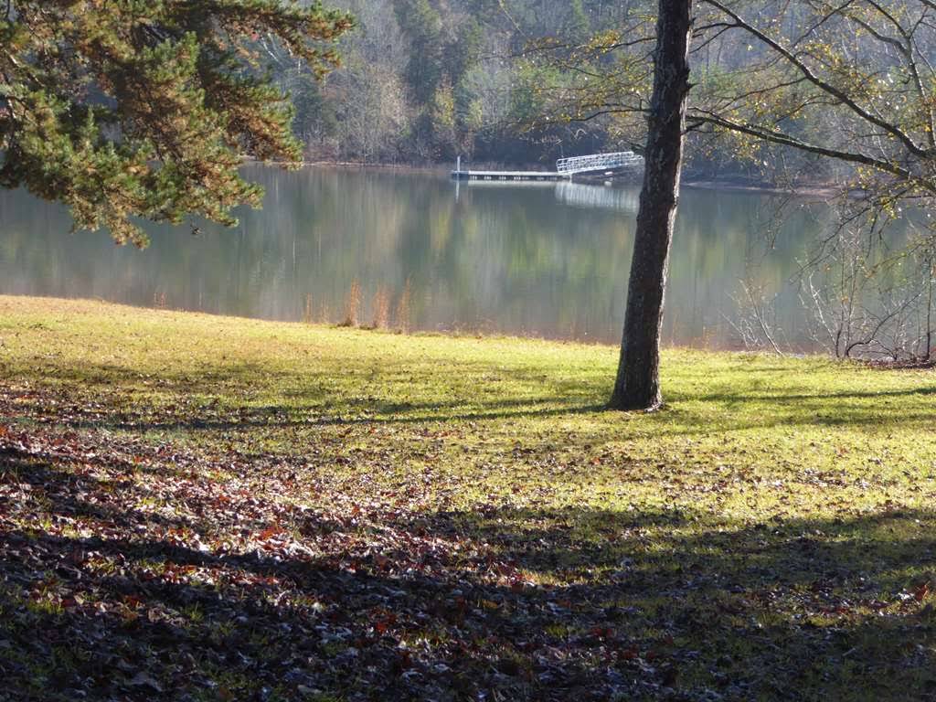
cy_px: 351
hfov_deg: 23.3
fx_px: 2271
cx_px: 468
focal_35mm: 84
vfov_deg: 17.6
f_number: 4.8
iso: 100
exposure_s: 1/125
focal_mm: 15
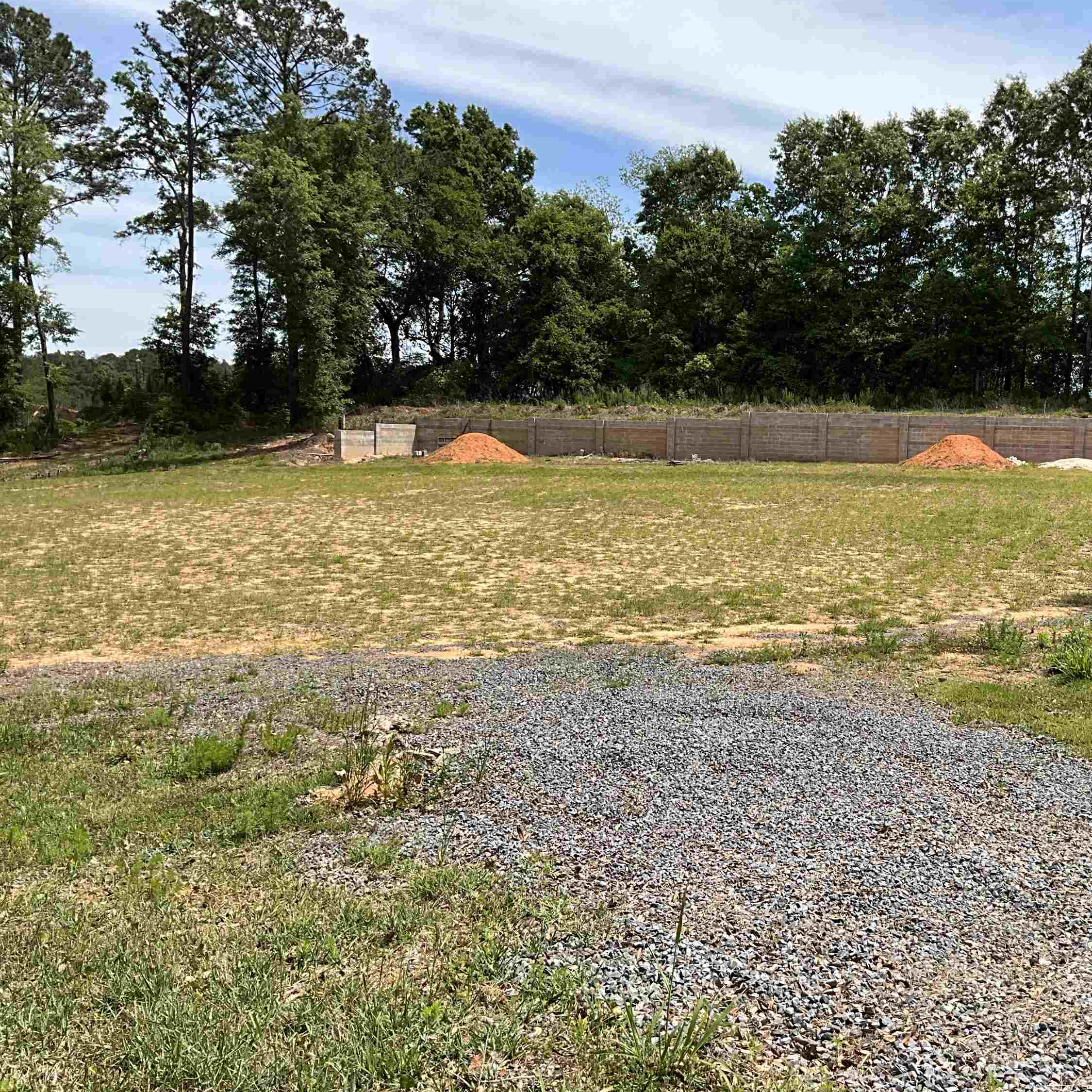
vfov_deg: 47.2
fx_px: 1249
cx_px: 707
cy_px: 553
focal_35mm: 35
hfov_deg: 46.6
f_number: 1.8
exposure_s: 1/1279
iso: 25
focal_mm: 3
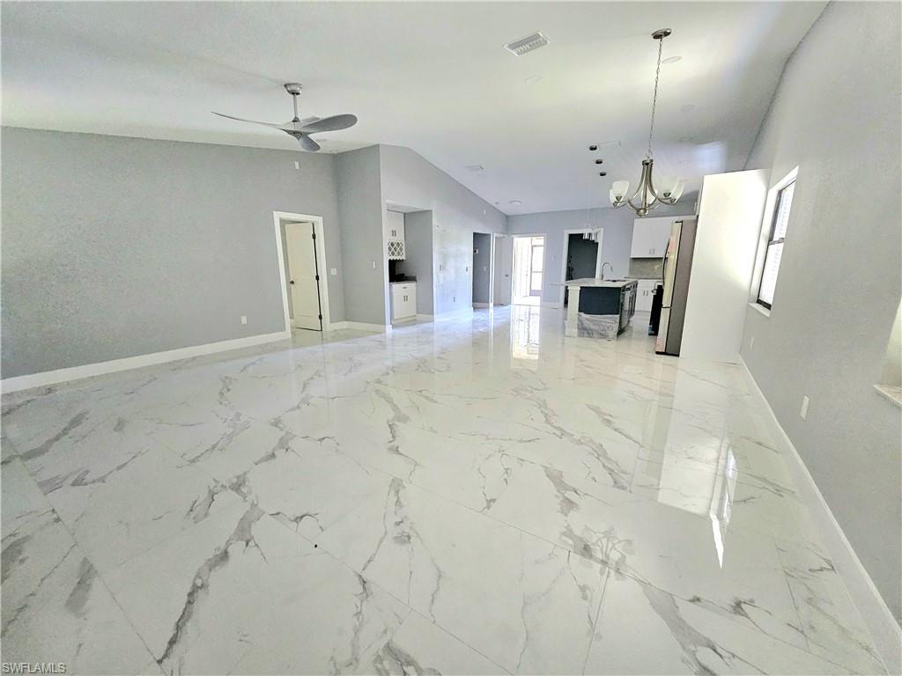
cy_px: 338
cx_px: 451
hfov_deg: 106.2
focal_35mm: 13
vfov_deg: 89.9
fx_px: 339
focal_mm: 1.74
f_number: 2.2
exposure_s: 1/30
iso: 400
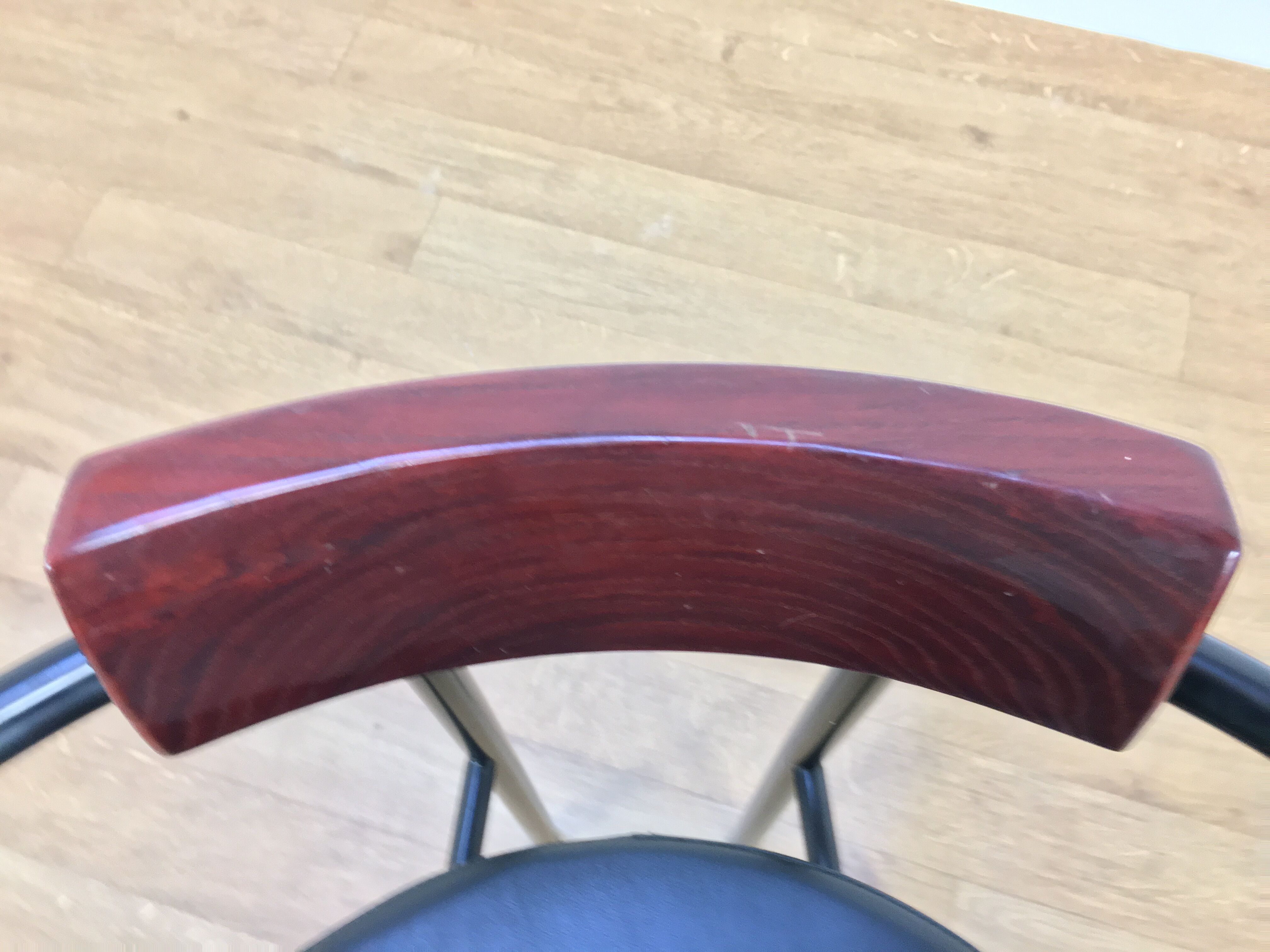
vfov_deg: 48.2
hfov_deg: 61.7
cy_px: 476
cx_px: 635
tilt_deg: -65.6
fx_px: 1064
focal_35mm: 29
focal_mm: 4.15
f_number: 2.2
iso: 160
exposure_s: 1/33
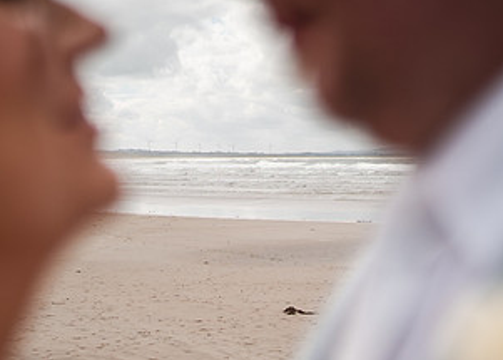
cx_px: 295
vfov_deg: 19.0
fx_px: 1071
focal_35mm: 75
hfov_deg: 26.4
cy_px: 187
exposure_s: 1/8000
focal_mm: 35
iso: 100
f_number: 1.8
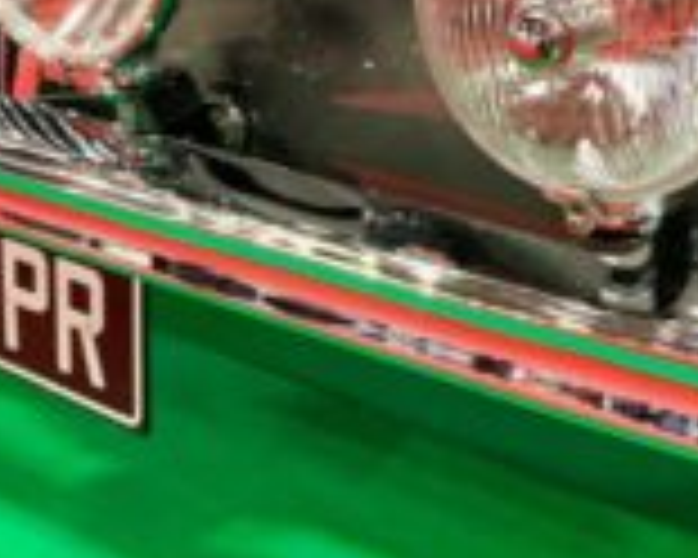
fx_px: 1219
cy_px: 63
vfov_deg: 25.1
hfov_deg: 31.9
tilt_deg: -13.1
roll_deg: +0.9
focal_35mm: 59
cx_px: 378
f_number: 1.8
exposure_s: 1/60
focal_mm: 4.25
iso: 400
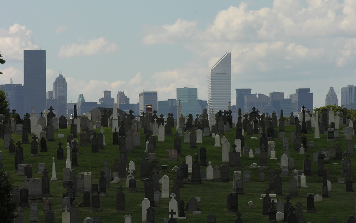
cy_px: 96
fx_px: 1989
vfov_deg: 6.4
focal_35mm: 205
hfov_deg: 10.2
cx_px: 178
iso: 50
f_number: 4.6
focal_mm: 49
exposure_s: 1/625
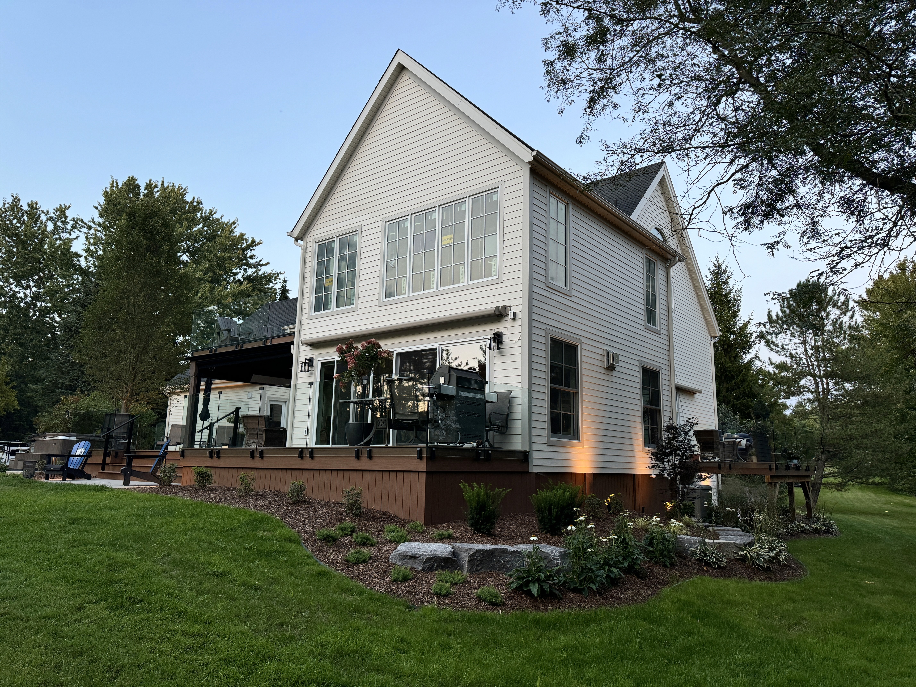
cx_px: 458
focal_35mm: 24
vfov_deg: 56.8
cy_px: 344
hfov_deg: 71.6
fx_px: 635
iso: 125
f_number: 1.78
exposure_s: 1/60
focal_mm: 6.76
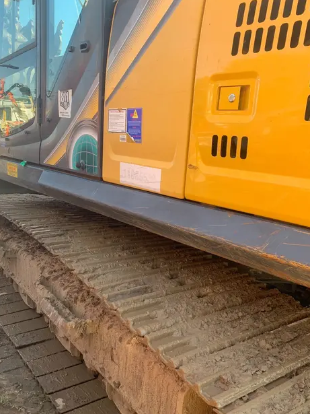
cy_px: 235
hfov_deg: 45.4
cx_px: 159
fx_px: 370
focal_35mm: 31
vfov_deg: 58.1
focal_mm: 4.25
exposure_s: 1/171
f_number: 1.8
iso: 25
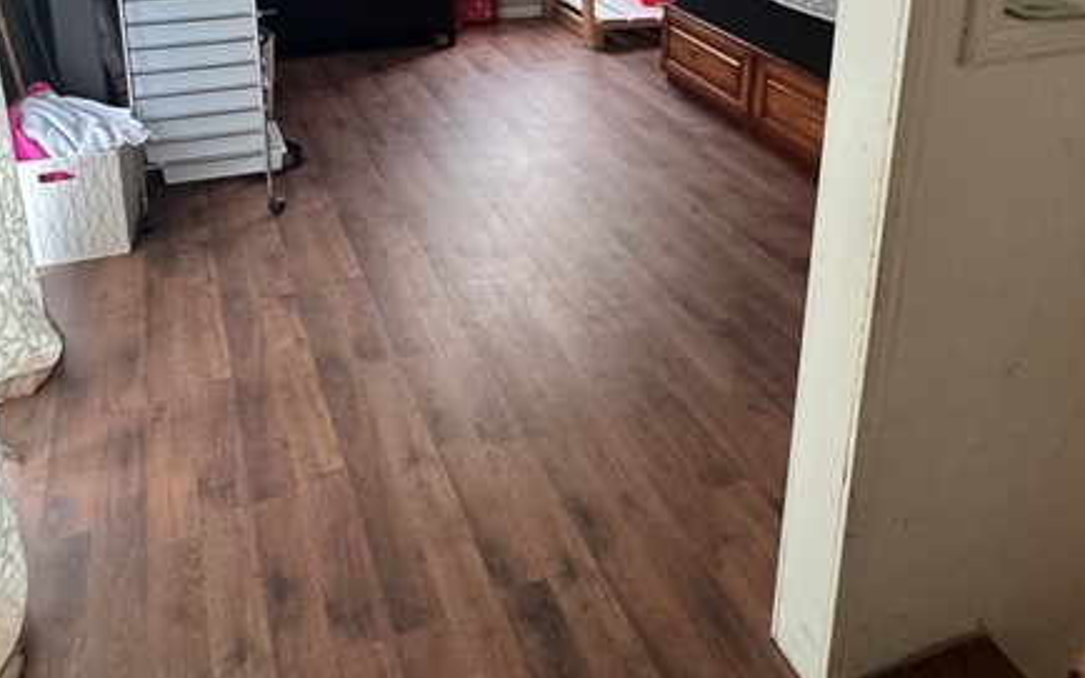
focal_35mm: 35
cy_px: 58
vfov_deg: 34.1
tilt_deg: -18.1
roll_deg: +0.0
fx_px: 1035
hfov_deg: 55.3
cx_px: 548
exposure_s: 1/60
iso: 500
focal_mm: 2.22
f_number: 2.2
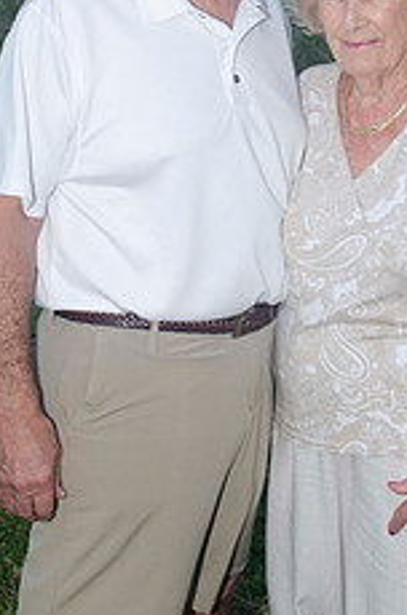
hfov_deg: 14.5
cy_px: 102
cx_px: 249
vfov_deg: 21.4
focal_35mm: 94
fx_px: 1604
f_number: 7.1
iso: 100
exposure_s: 1/250
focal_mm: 32
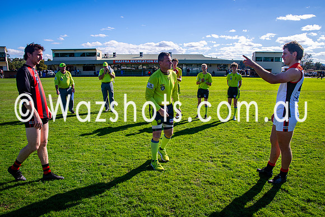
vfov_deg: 50.5
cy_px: 114
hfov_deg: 70.5
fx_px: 230
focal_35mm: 25
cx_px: 172
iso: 100
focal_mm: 16
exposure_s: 1/160
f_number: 10
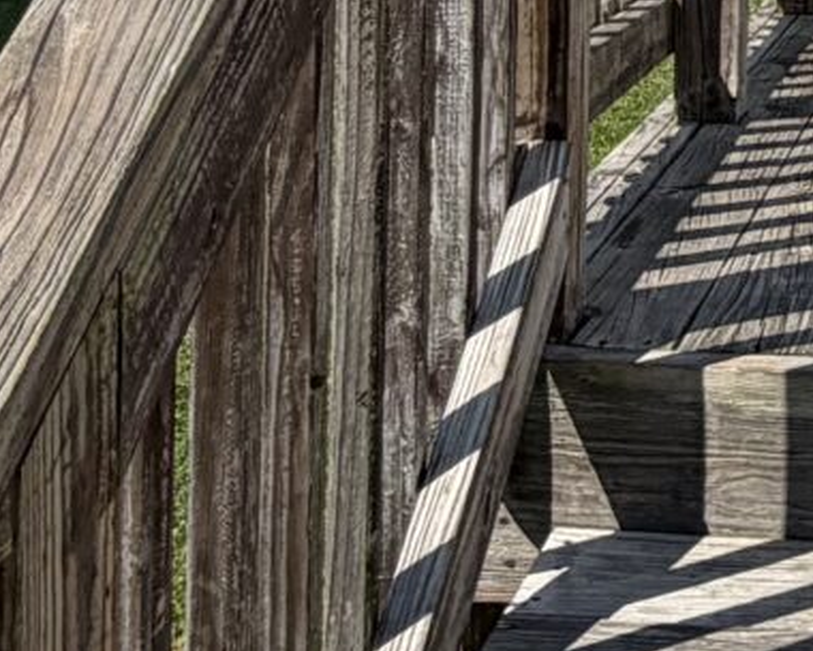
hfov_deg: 19.2
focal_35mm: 92
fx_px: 2214
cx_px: 1072
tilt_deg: -7.9
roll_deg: -0.9
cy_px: -75
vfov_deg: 16.2
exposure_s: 1/1087
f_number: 2.2
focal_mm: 2.22
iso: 20
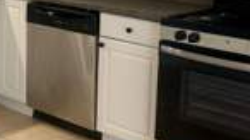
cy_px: -27
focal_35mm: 86
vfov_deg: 13.7
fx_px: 570
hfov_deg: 23.3
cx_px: -22
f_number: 1.78
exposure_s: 1/120
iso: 100
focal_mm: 6.86
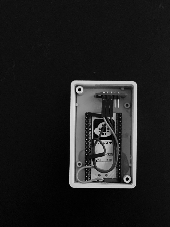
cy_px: 126
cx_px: 105
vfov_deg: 26.7
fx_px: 478
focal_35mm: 73
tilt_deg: -86.7
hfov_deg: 20.1
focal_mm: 6
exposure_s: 1/15
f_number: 2
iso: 1250
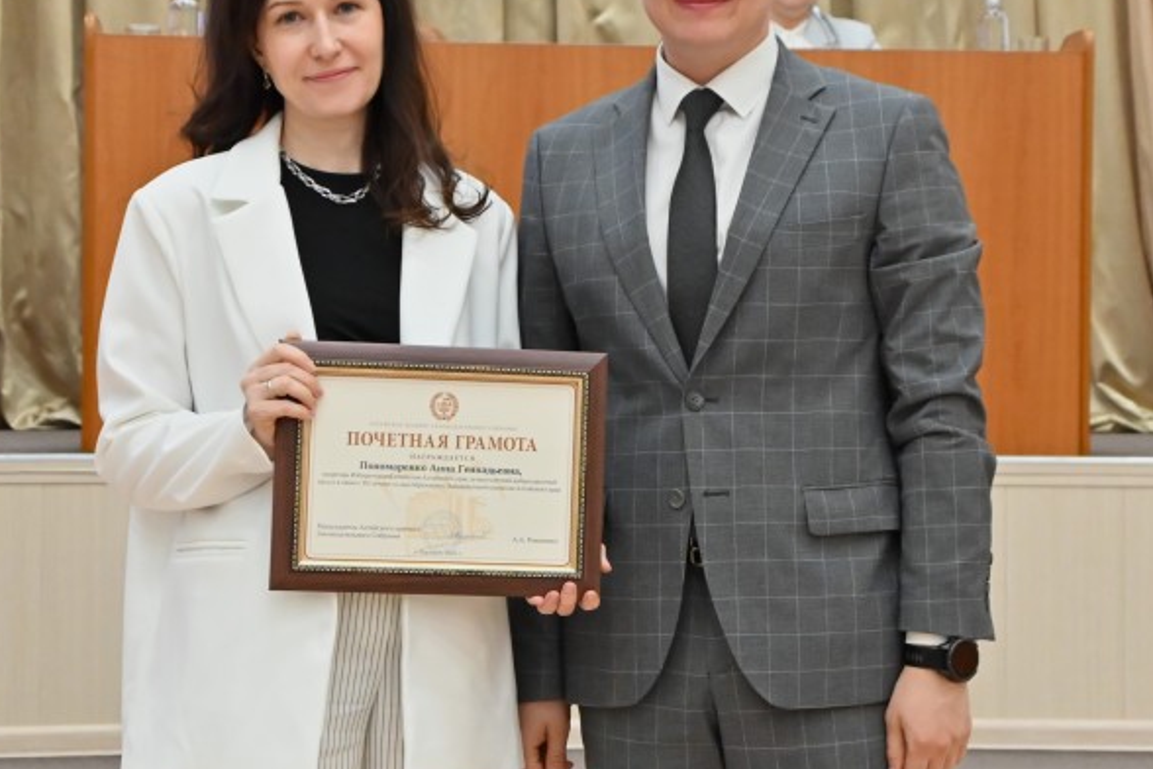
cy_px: 307
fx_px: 3267
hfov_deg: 20.0
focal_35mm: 102
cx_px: 631
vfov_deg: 13.4
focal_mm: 50
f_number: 7.1
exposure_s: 1/200
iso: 4000
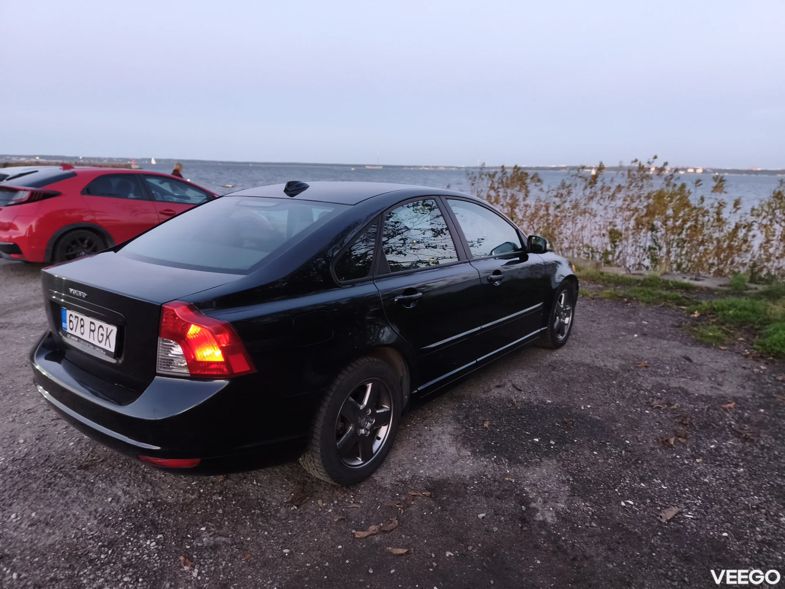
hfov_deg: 73.9
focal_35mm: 23
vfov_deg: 58.9
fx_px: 522
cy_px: 294
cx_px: 392
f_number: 1.7
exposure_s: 1/33.3
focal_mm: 6.06
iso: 1250
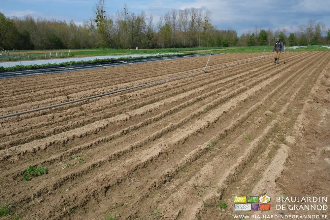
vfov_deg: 45.0
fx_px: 266
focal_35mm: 29
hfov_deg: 63.7
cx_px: 165
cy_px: 110
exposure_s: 1/480
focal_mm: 19.6
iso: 160
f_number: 7.1
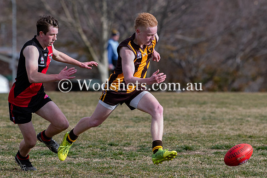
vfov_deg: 2.2
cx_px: 132
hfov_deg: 3.3
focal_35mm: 630
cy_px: 101
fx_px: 4675
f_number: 3.5
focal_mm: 190
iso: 220
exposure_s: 1/1600
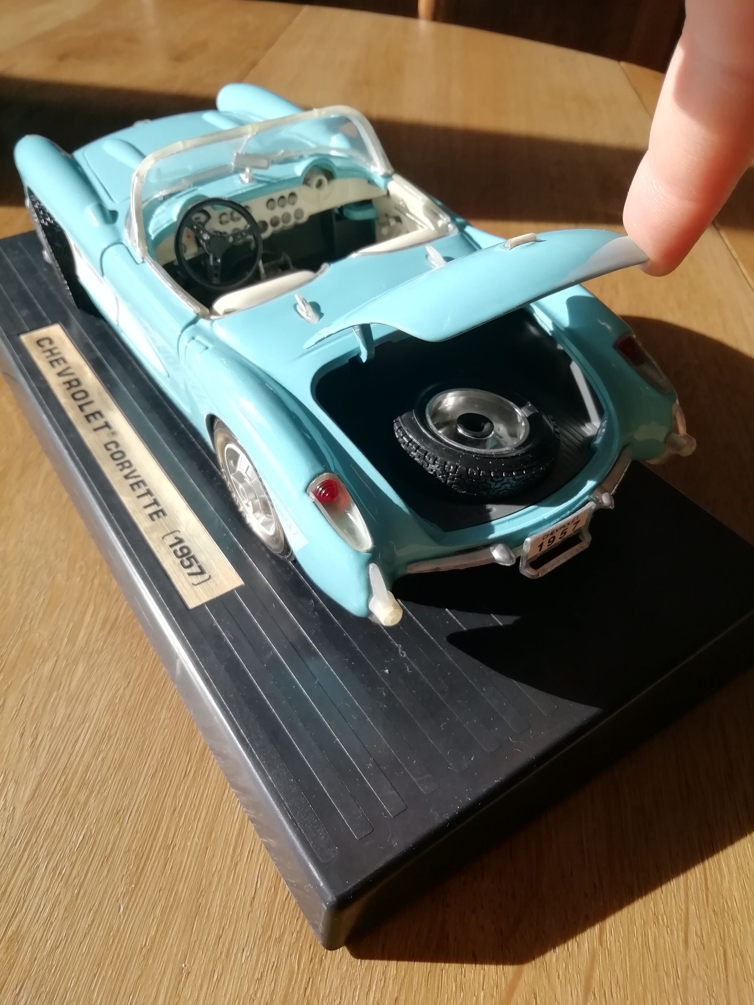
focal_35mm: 26
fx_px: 755
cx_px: 377
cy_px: 502
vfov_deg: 67.3
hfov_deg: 53.1
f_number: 2.2
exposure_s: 1/442
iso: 50
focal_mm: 3.21
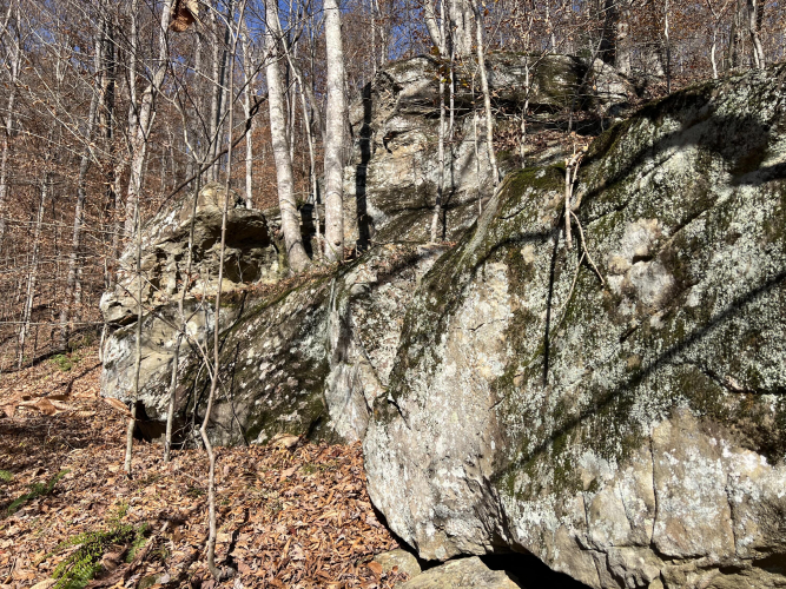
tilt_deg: +12.2
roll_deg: -1.8
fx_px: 590
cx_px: 393
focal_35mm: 26
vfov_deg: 53.0
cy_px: 294
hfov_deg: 67.3
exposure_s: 1/2994
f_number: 1.5
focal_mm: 5.7
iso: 50
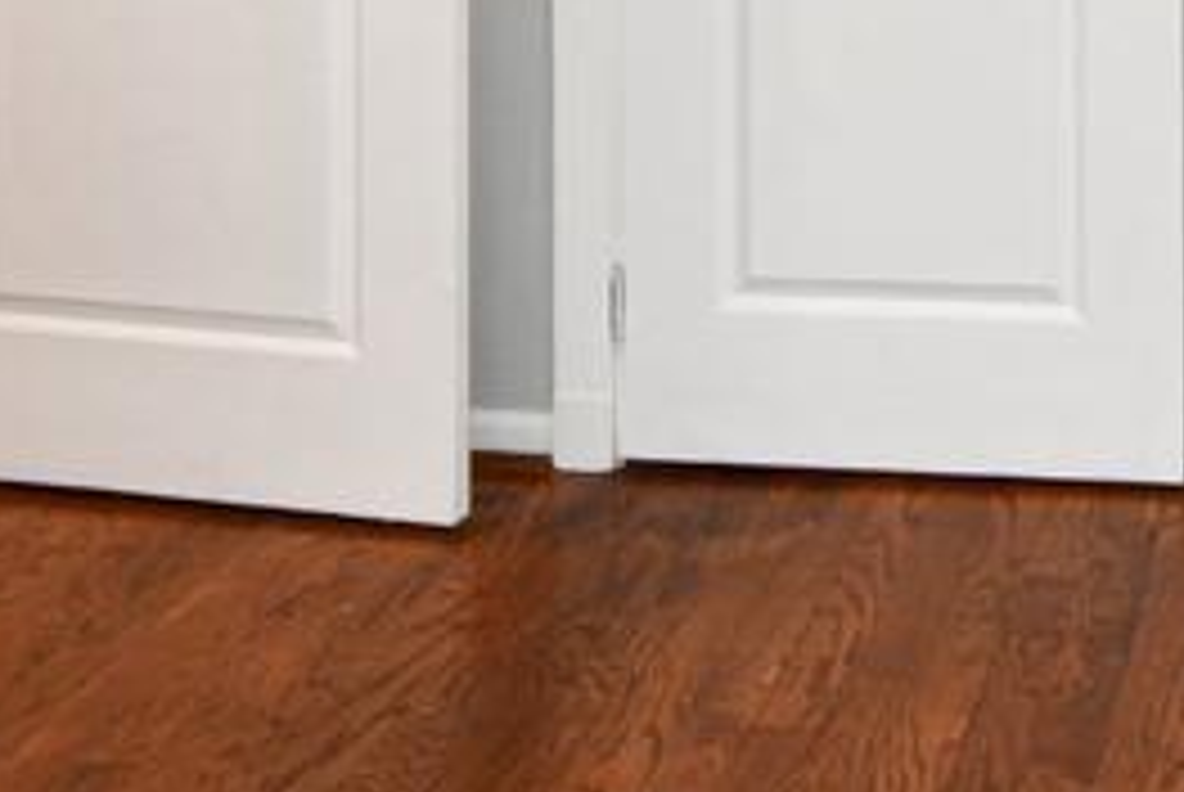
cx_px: 1058
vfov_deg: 17.6
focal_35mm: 70
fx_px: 2305
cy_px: -389
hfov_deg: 27.8
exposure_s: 1/60
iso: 320
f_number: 4
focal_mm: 12
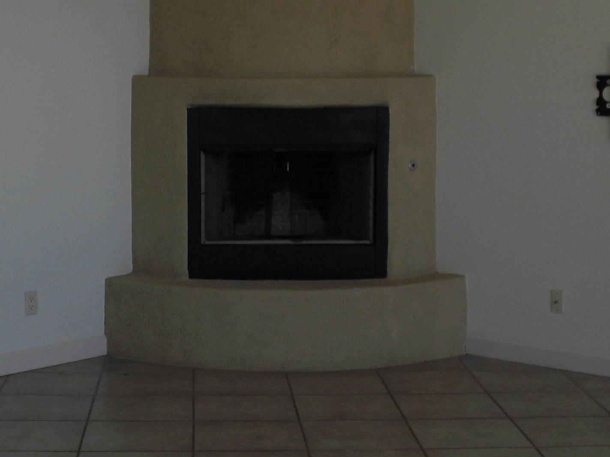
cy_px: 187
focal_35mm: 76
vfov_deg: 19.4
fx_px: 1339
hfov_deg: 25.3
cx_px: 149
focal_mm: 6.3
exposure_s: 1/160
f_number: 3.1
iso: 100
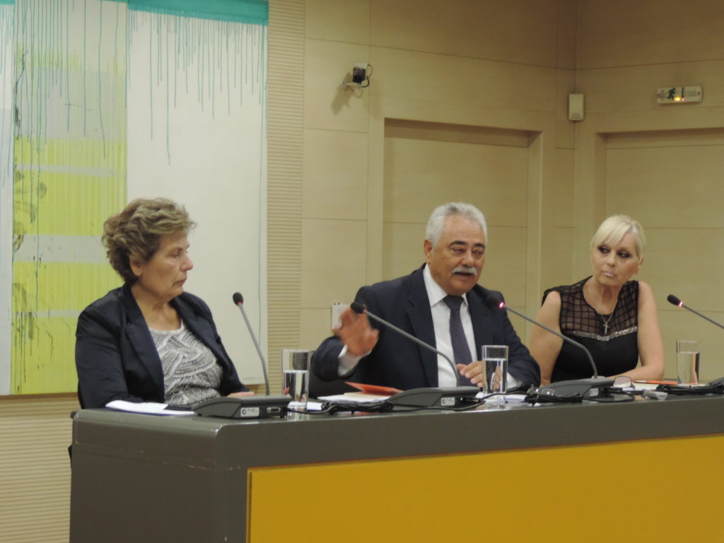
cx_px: 362
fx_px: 2092
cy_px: 272
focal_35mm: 100
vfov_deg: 14.8
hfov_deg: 19.6
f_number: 4.1
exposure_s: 1/25
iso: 500
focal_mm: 17.8
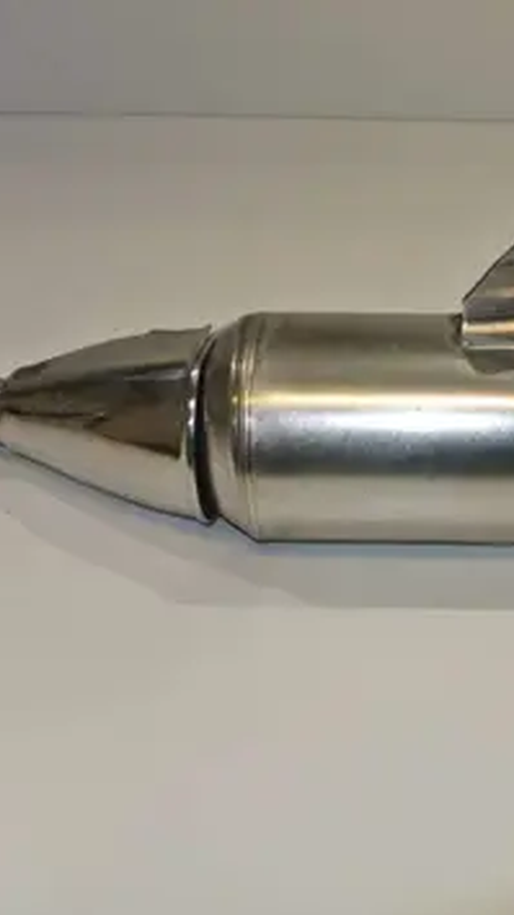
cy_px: 463
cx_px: 437
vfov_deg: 47.4
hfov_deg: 27.0
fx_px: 1042
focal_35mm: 43
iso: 200
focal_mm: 10
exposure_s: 1/60
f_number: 4.5
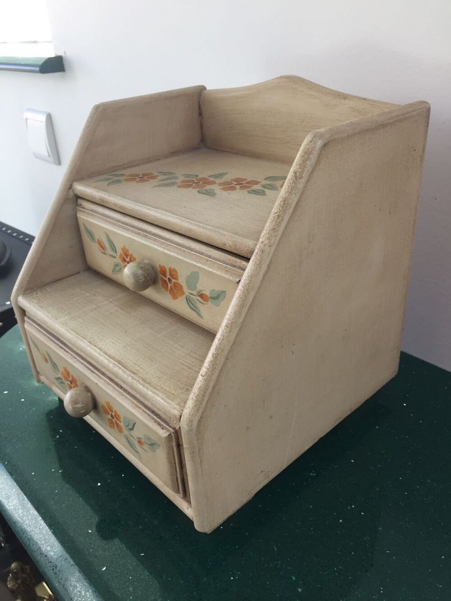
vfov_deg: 61.7
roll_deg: +4.6
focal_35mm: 29
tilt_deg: -29.0
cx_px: 226
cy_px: 300
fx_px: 504
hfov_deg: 48.2
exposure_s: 1/100
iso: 40
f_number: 2.2
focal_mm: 4.15
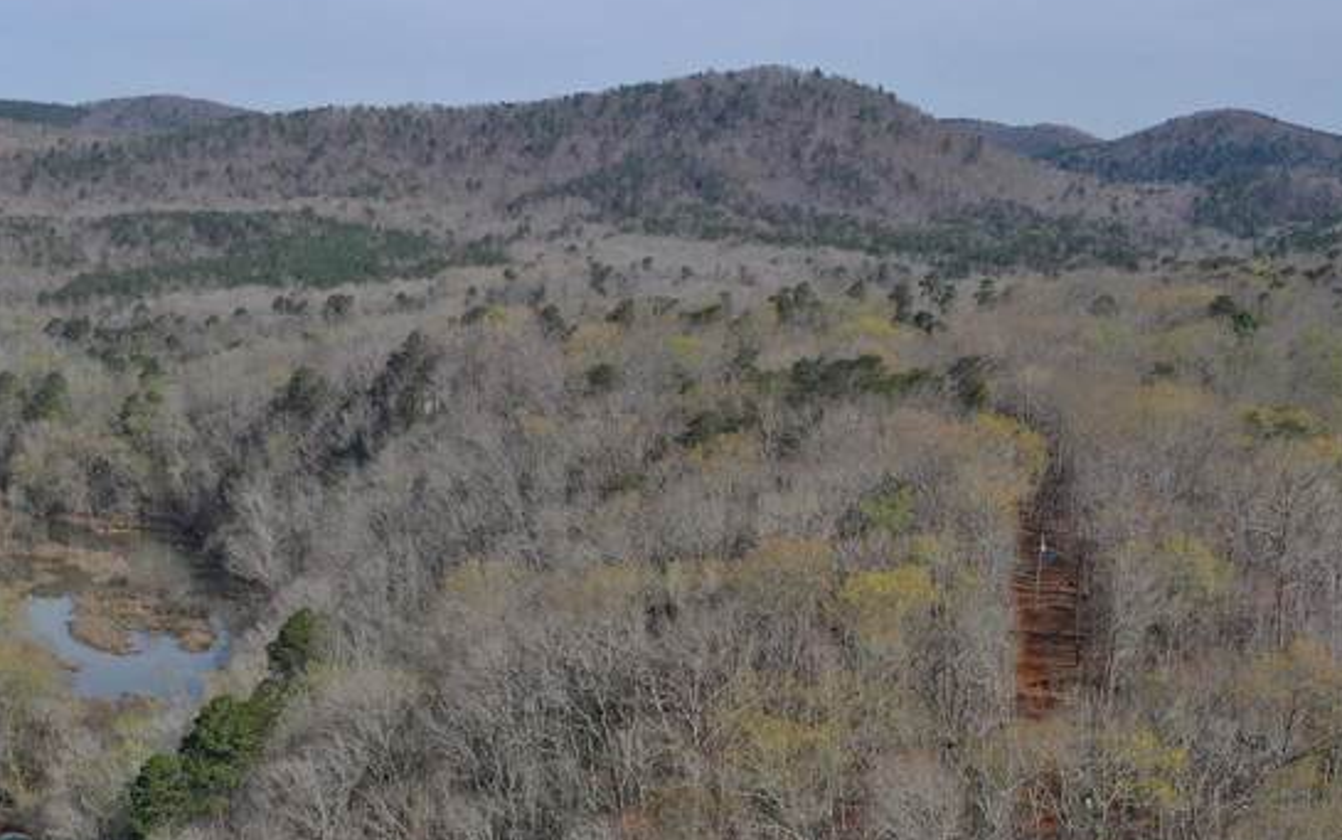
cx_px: 465
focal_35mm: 67
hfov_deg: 30.4
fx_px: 2451
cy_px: 932
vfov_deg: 18.7
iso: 100
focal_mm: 10.26
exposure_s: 1/500
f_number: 6.3
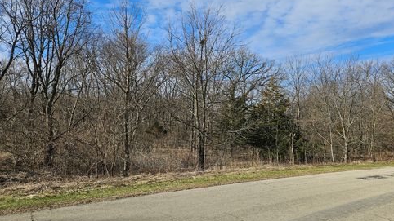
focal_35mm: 26
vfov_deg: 44.3
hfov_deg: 71.9
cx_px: 203
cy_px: 102
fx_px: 272
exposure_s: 1/2308
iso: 25
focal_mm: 5.4
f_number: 1.8
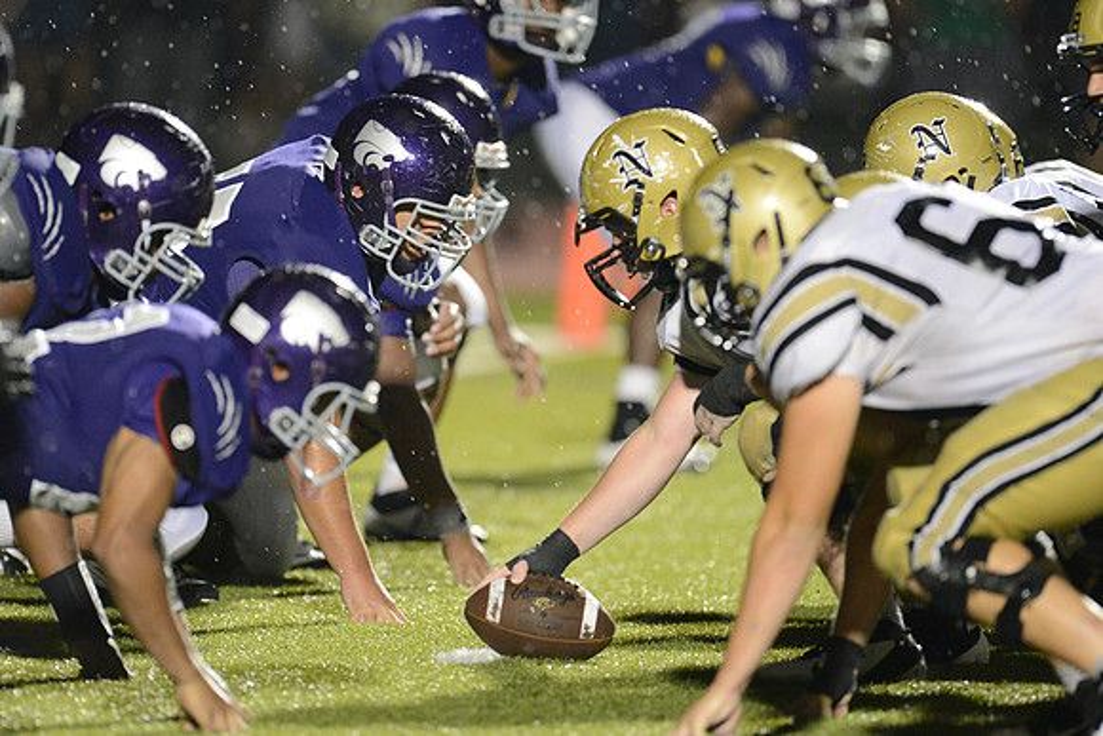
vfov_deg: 3.4
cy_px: 368
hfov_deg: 5.2
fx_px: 12258
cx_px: 552
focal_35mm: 400
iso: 5000
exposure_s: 1/1000
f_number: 2.8
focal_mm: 400
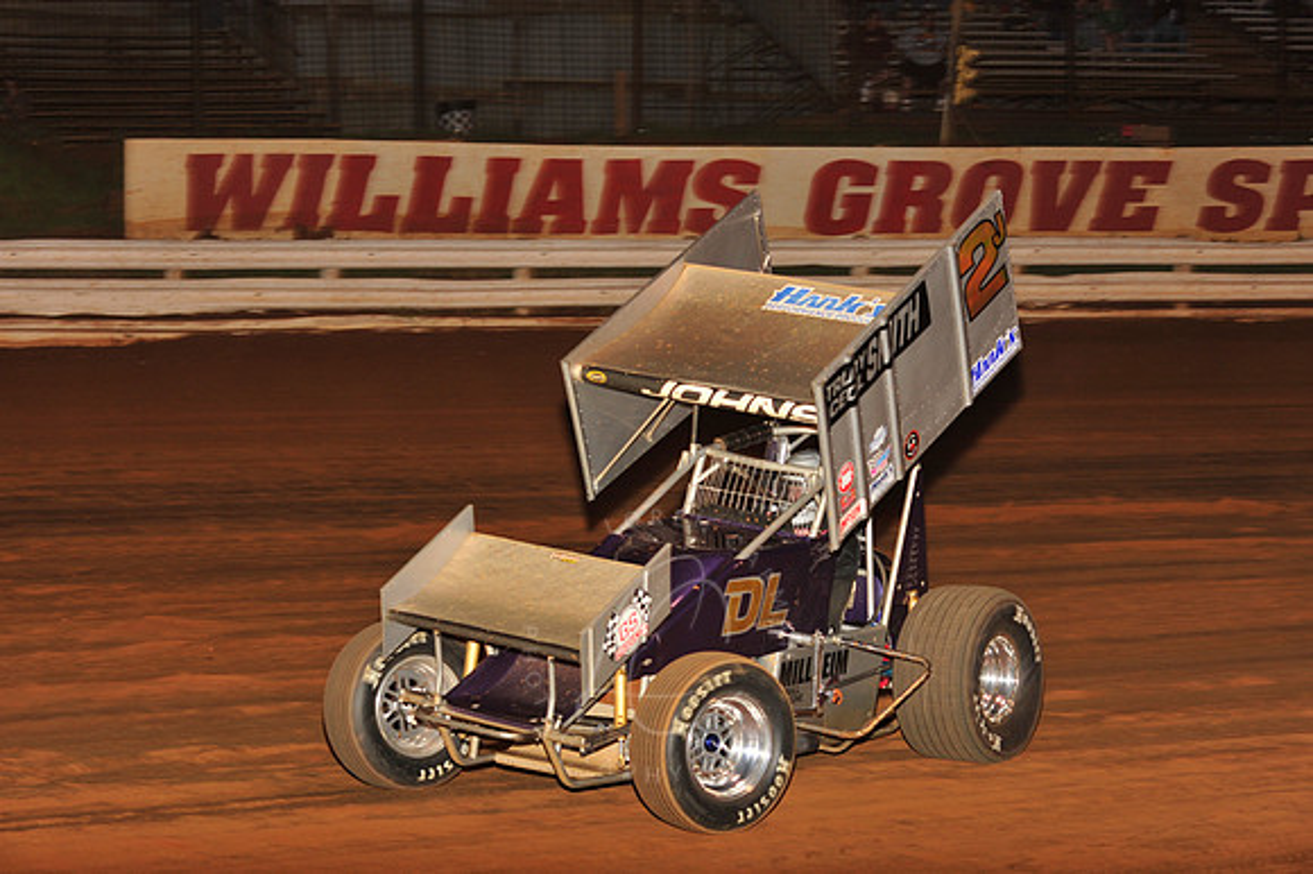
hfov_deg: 22.2
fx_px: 3353
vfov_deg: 14.8
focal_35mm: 92
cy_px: 437
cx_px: 656
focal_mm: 92
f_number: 6.3
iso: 800
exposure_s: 1/320
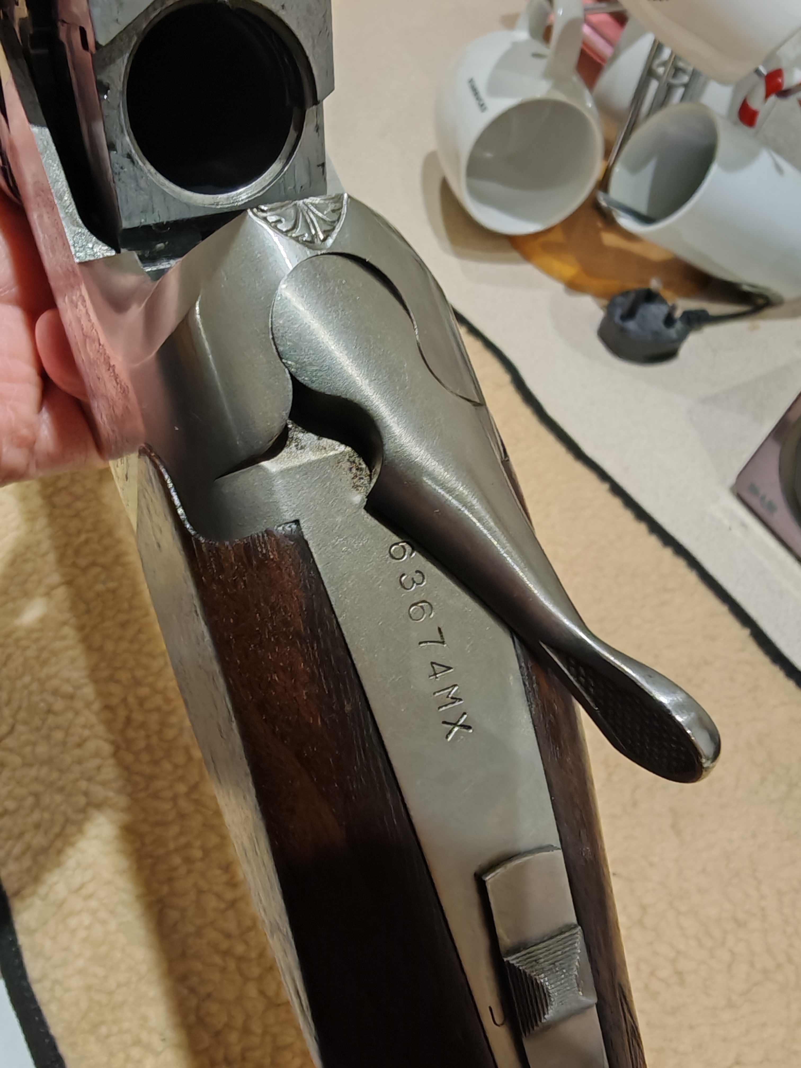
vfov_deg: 65.3
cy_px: 534
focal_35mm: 27
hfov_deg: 51.4
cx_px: 400
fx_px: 833
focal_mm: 1.82
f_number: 2
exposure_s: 1/33
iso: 200
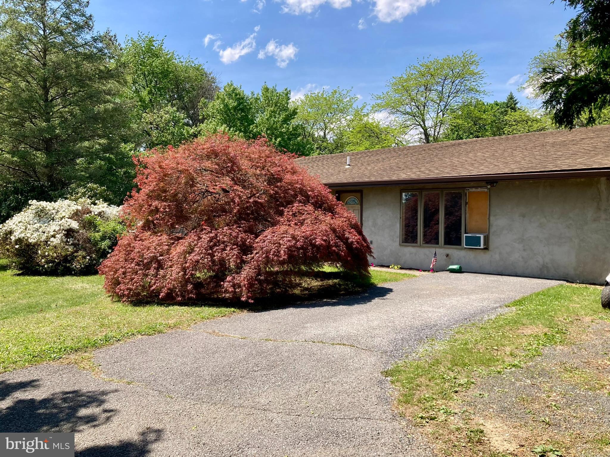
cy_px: 228
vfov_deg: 49.7
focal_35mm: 28
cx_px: 305
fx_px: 493
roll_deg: -1.3
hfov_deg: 63.4
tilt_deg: +1.9
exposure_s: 1/1279
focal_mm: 3.99
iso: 20
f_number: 1.8
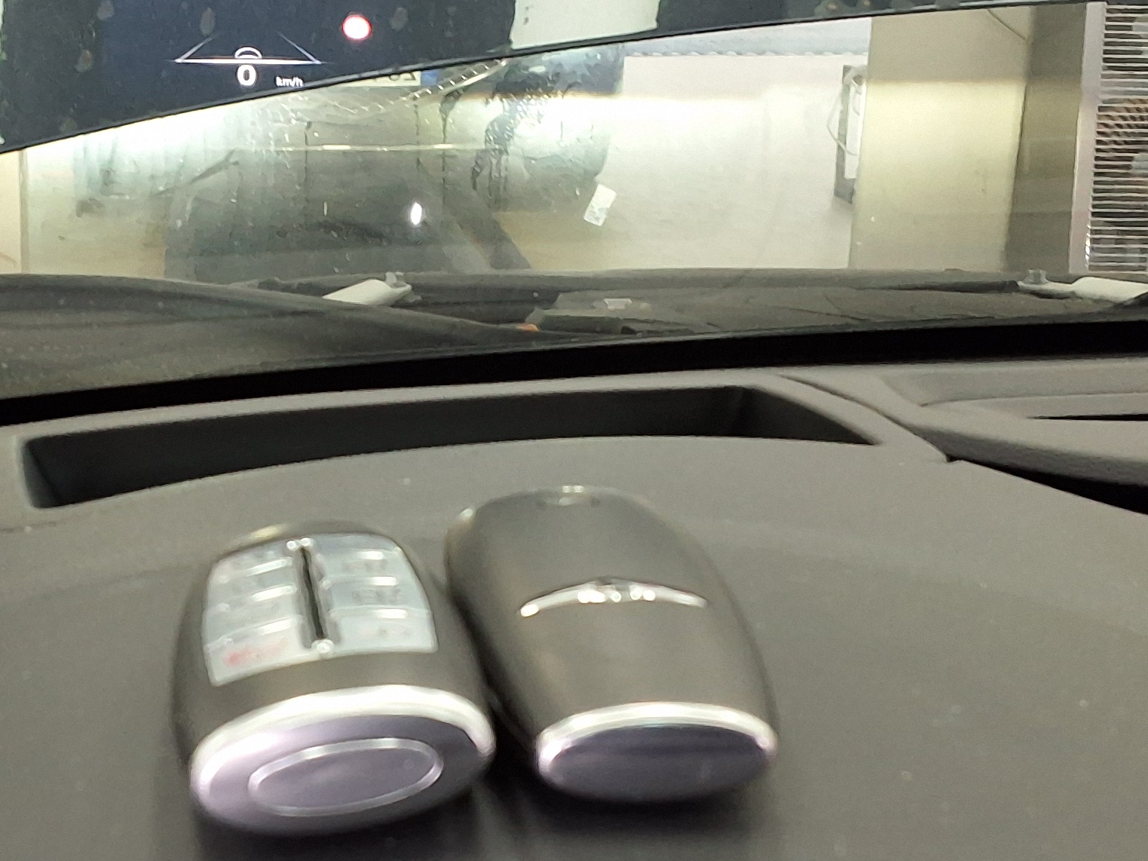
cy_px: 354
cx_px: 347
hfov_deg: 31.8
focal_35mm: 60
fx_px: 1990
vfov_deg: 24.4
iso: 160
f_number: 1.9
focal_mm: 2.91
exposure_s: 1/40
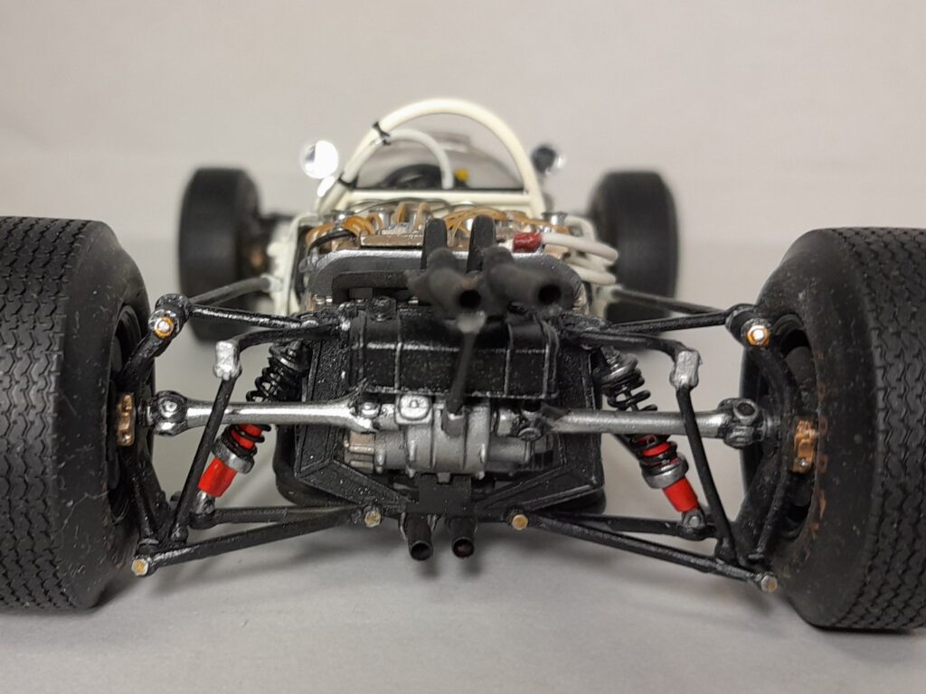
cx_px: 463
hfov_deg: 65.3
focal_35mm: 27
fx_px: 722
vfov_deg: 51.4
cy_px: 347
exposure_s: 1/50
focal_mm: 4
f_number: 1.8
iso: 80
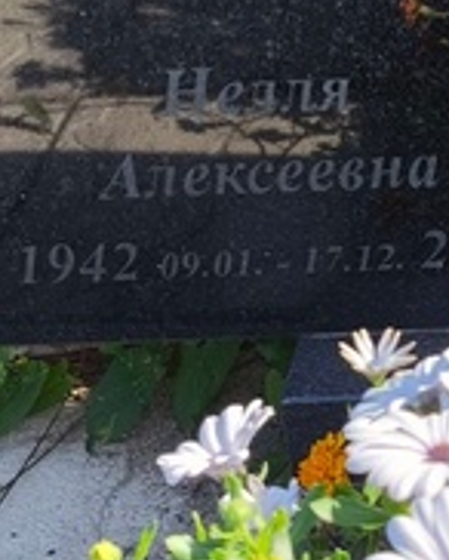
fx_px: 1774
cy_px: -102
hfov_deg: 13.5
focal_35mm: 107
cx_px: 687
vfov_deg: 17.2
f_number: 1.7
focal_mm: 4.71
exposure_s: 1/416
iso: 50
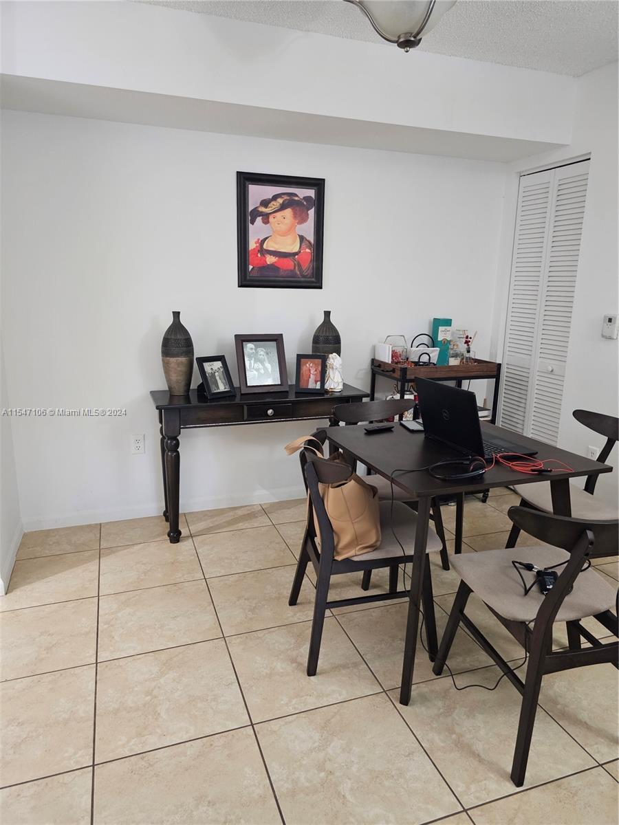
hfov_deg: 58.9
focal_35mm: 23
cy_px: 412
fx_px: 548
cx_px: 310
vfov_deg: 73.9
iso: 500
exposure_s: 1/40
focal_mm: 6.3
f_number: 1.7
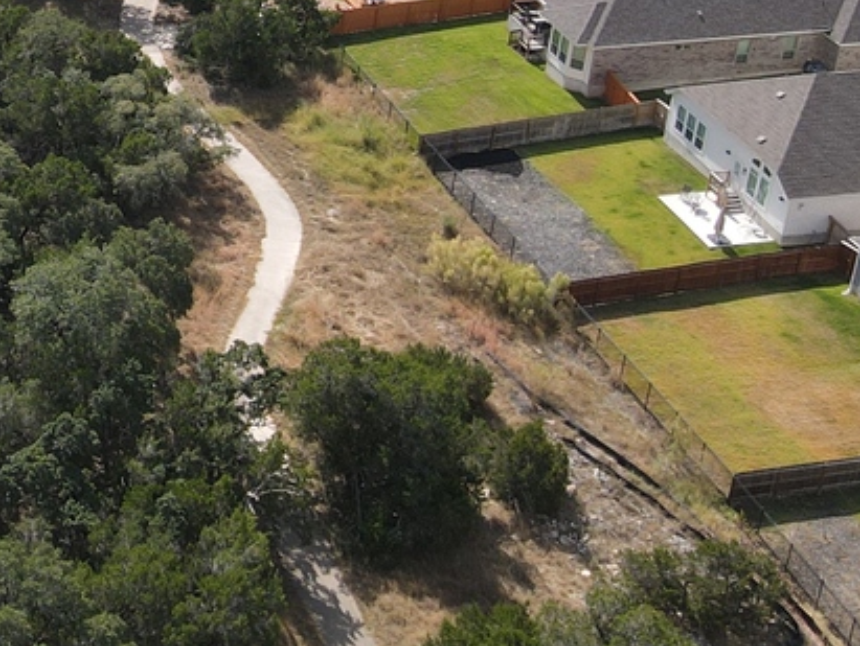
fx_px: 2089
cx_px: -310
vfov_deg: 16.8
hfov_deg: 20.8
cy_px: -130
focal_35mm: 84
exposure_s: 1/500
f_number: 2.8
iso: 100
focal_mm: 4.5
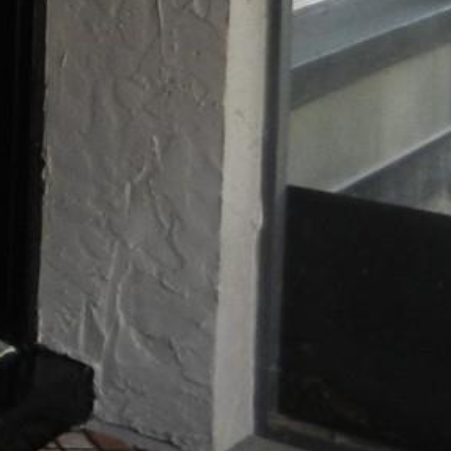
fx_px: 1813
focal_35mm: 123
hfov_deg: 11.3
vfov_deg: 13.3
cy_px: -247
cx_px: -699
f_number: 3.5
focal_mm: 4.5
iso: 160
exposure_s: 1/50
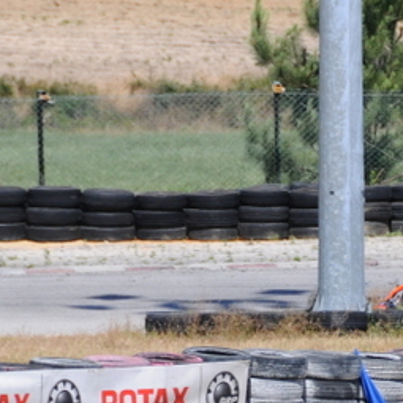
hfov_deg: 1.7
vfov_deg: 1.7
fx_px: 13461
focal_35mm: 1022
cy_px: 251
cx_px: 480
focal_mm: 200
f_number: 5.6
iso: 400
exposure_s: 1/2000
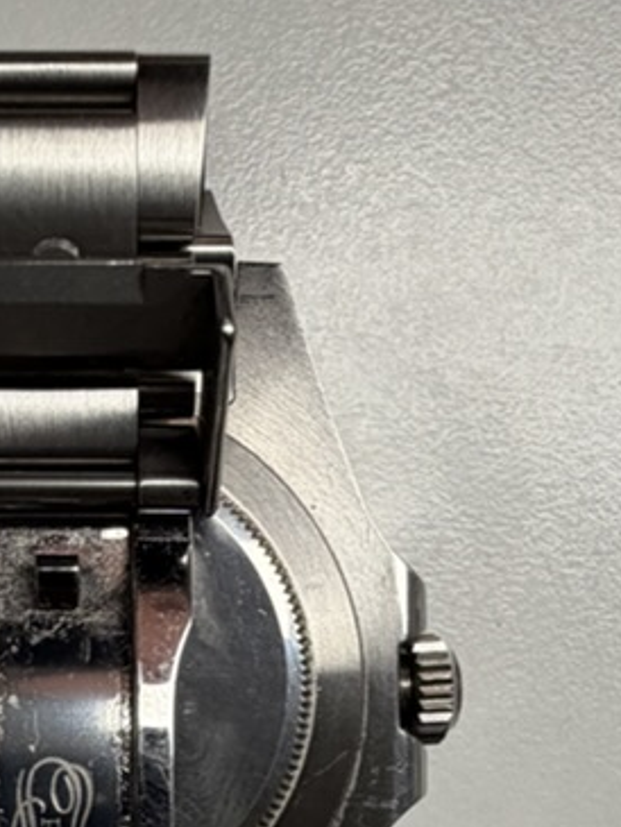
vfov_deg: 37.0
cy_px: 827
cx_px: 93
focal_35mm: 46
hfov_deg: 30.5
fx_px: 1100
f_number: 2.2
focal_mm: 2.22
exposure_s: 1/120
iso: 160
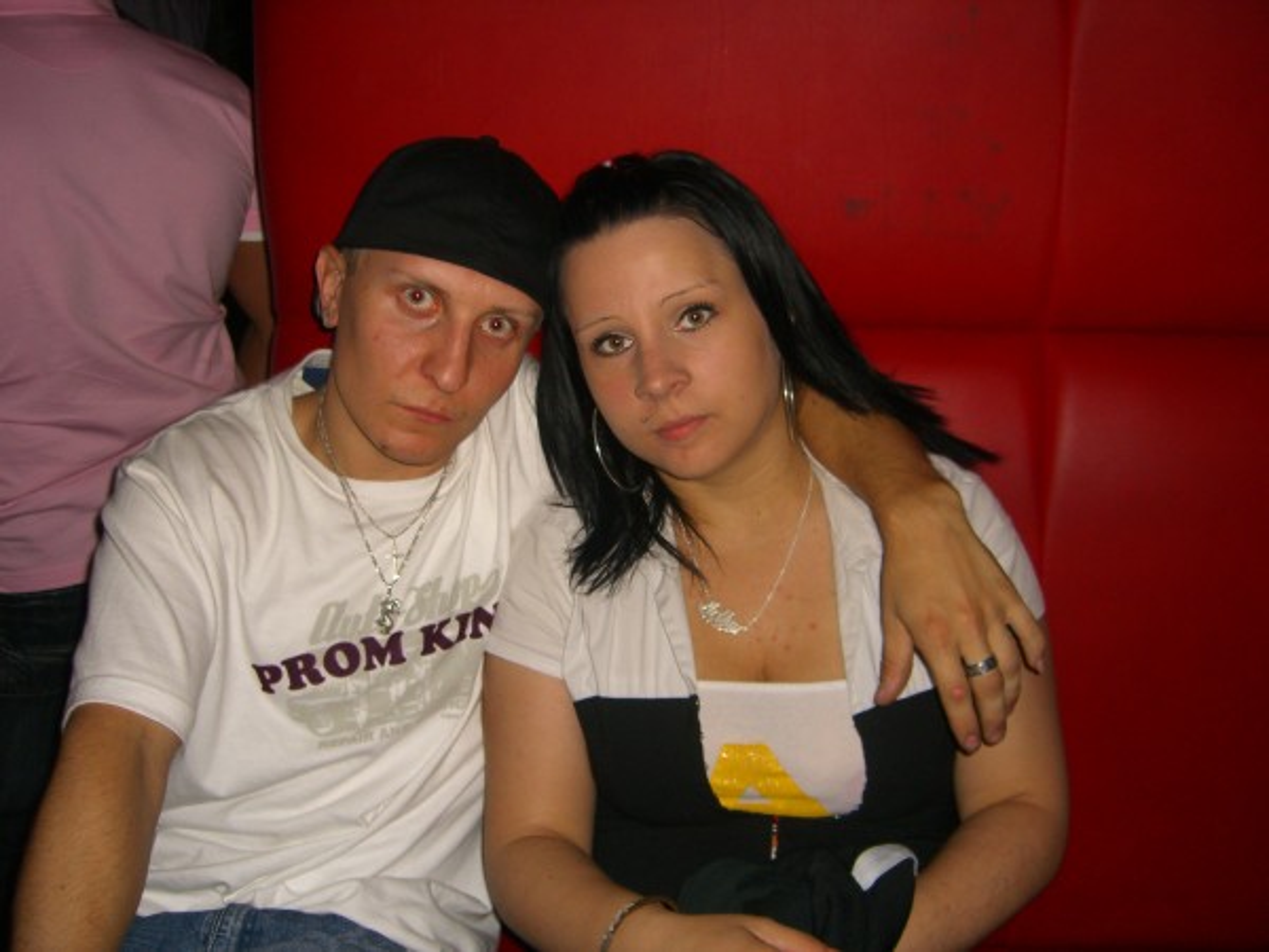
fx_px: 1393
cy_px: 476
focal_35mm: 38
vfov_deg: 37.7
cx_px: 634
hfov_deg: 49.0
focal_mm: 7.9
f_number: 2.8
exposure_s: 1/60
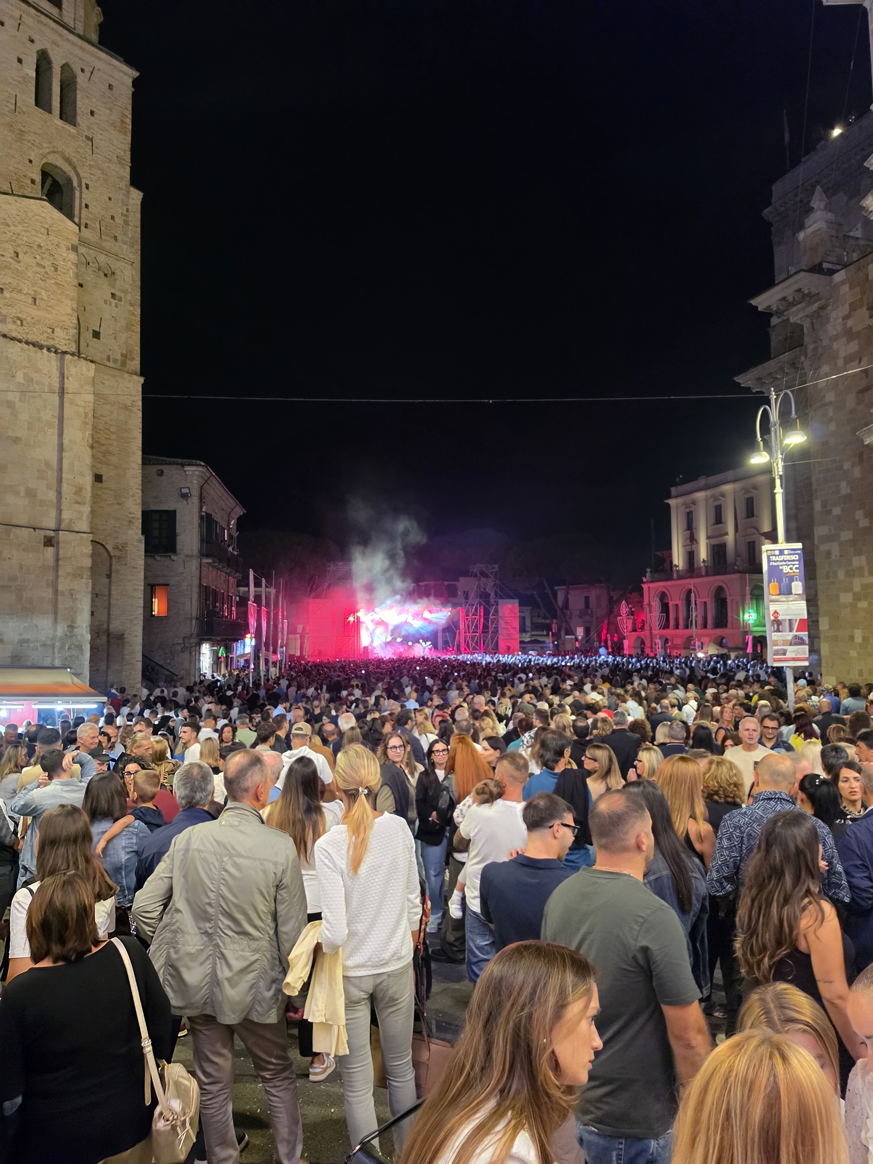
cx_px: 436
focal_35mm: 23
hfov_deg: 58.9
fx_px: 773
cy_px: 582
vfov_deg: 73.9
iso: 800
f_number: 1.4
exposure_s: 1/100
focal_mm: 6.5
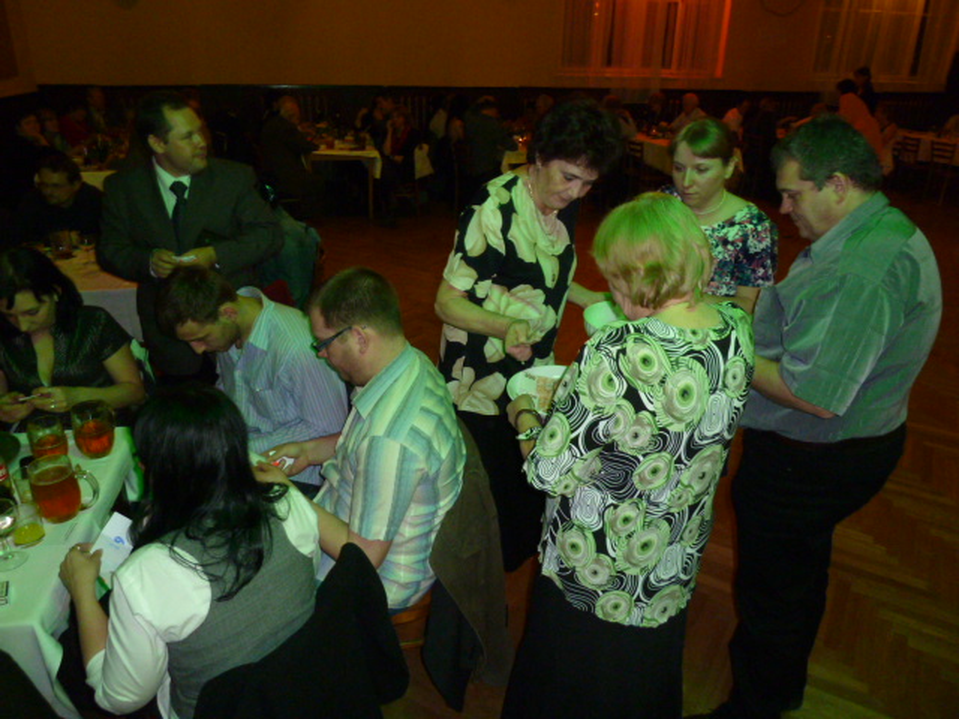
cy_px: 360
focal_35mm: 25
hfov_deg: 69.4
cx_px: 480
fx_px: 693
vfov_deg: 54.9
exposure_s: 1/30
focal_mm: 4.1
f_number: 3.3
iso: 400
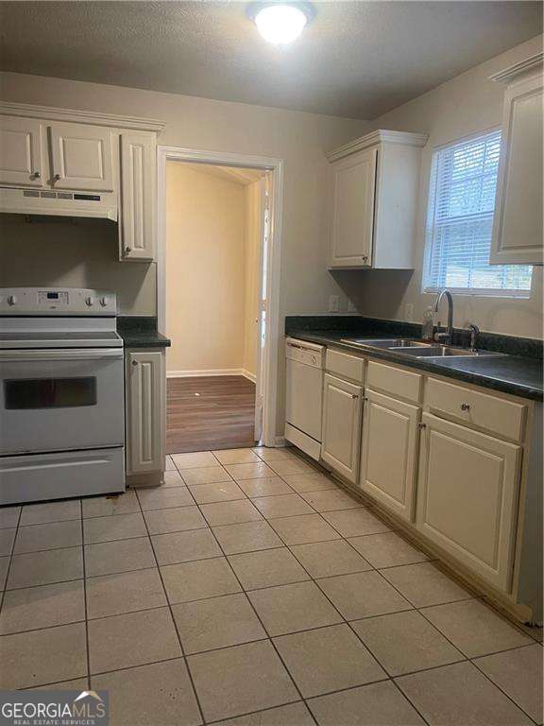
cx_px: 272
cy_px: 363
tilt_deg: -8.2
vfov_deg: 67.3
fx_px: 545
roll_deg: -0.5
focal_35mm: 26
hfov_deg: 53.1
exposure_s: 1/60
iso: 320
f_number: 1.6
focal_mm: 4.2
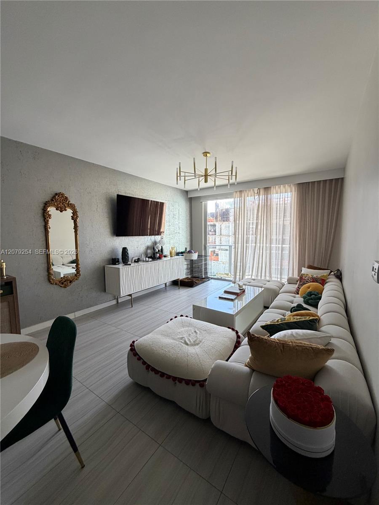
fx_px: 204
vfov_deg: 102.1
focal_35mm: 14
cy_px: 252
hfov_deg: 85.7
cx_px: 190
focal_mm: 2.22
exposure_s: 1/73
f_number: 2.2
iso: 320
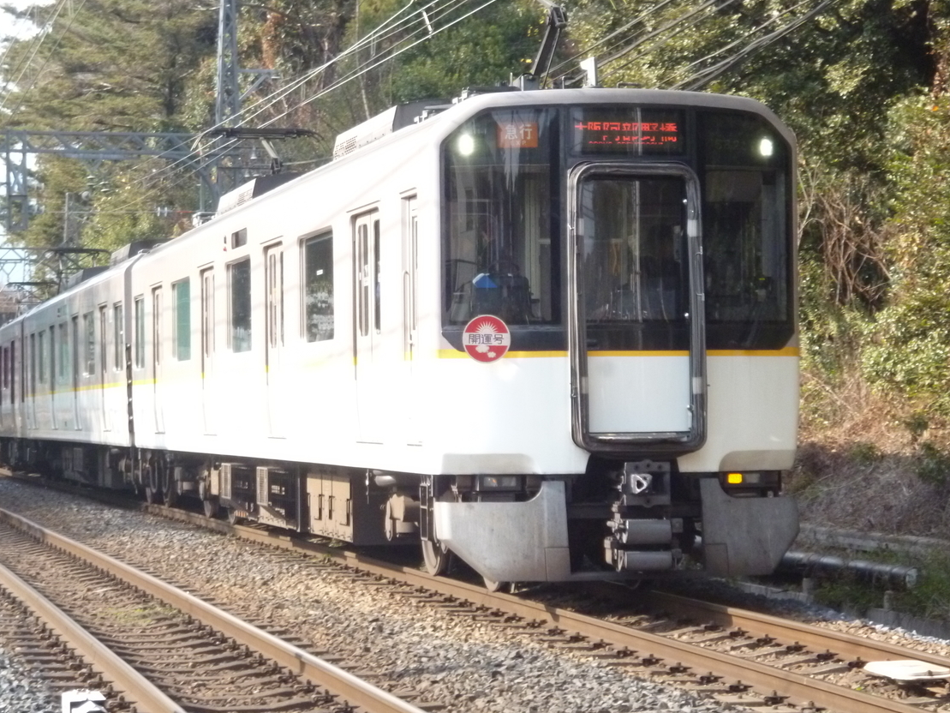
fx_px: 2909
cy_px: 342
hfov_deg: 18.5
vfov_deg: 14.0
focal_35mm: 106
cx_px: 448
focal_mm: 17.5
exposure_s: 1/250
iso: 500
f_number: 6.2
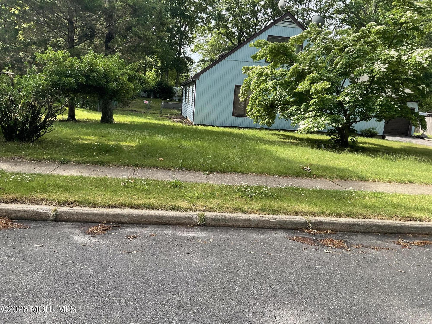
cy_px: 162
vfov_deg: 48.2
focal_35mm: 29
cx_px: 216
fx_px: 362
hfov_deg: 61.7
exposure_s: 1/391
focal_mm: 3
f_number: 1.8
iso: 16
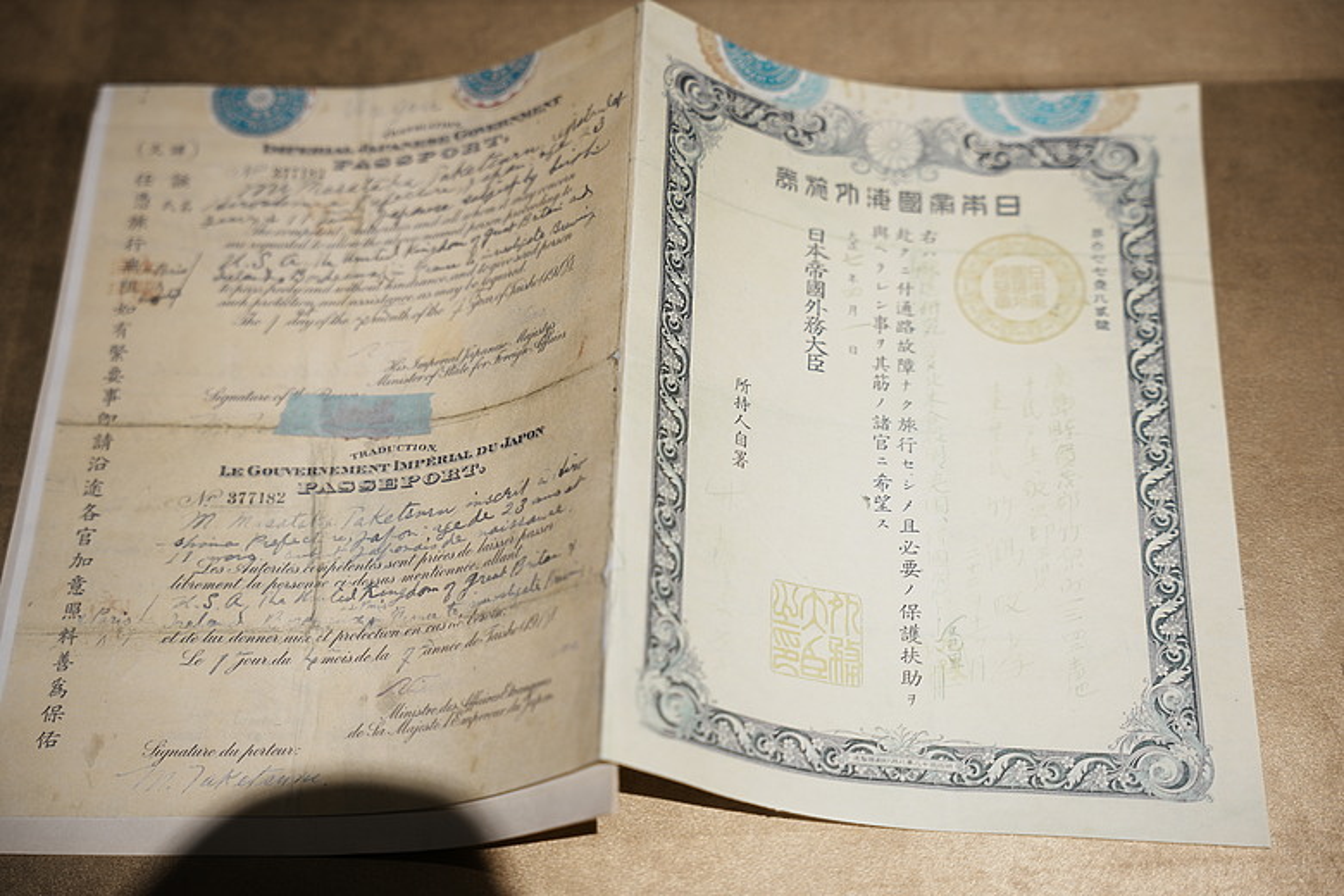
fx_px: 2068
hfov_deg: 36.0
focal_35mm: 55
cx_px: 672
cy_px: 448
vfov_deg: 24.4
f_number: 3.2
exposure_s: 1/30
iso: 125
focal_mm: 55.4
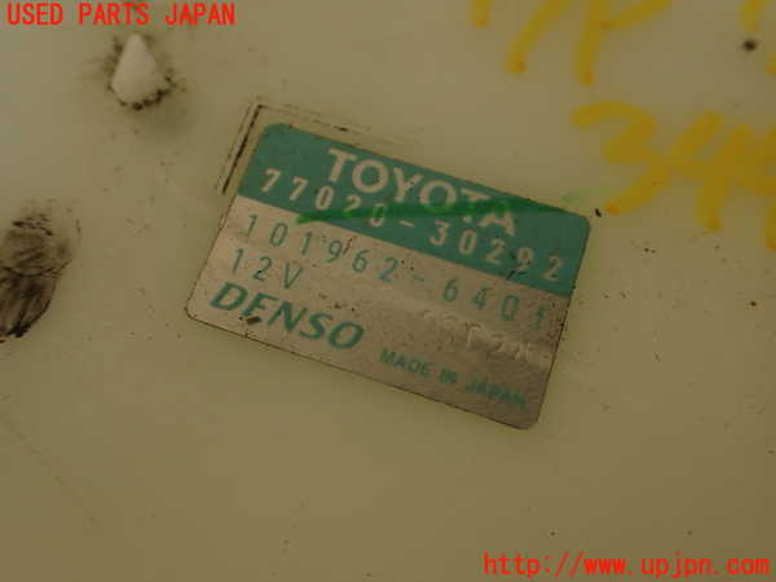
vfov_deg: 44.2
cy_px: 291
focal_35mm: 32
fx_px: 717
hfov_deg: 56.8
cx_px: 388
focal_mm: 5.79
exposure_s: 1/60
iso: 125
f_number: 2.4
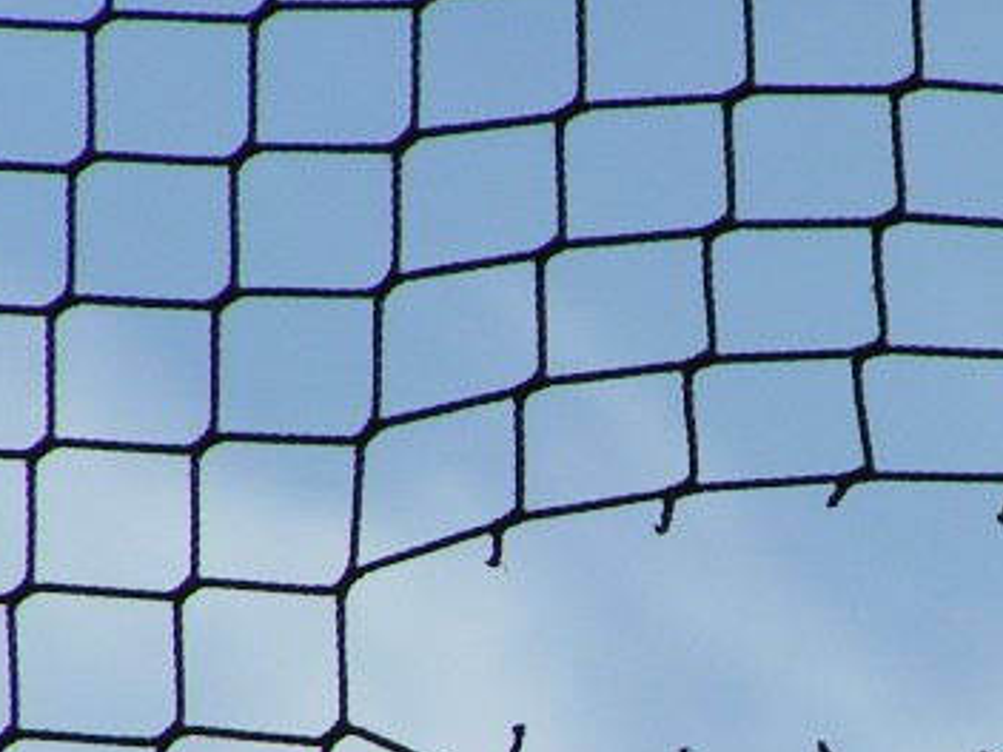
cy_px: 709
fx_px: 25005
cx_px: 846
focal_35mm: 863
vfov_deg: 1.7
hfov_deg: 2.3
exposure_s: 1/800
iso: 50
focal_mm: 58
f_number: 5.6
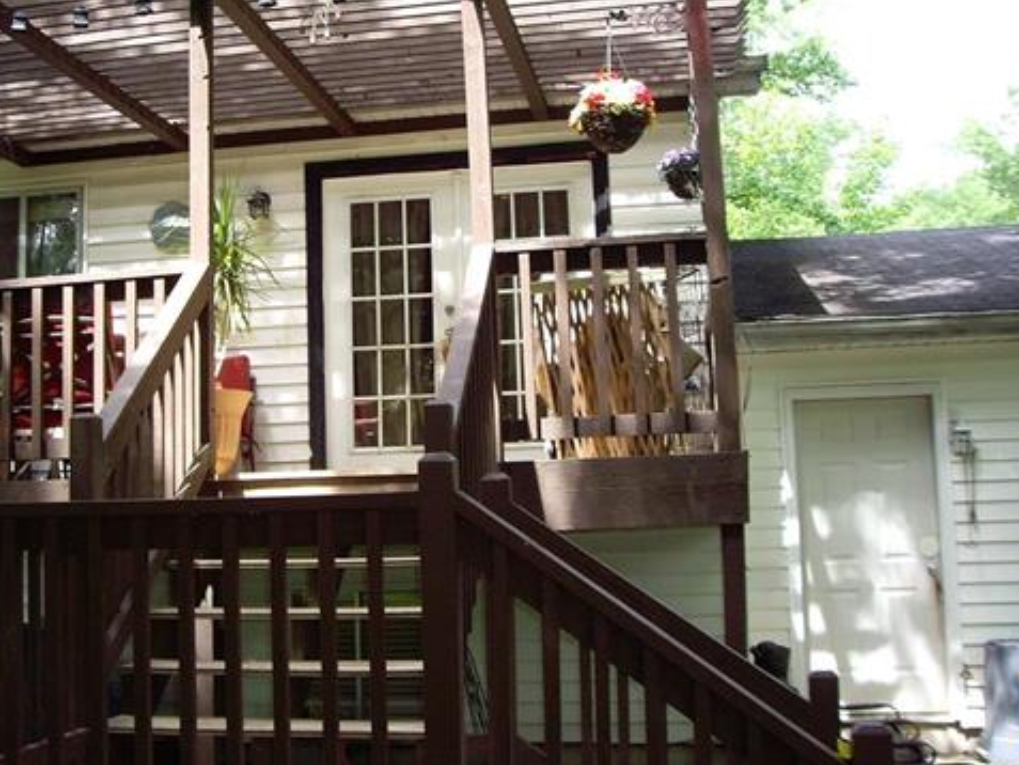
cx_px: 359
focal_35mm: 51
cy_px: 271
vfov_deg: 28.4
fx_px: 1502
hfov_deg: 37.2
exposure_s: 1/60
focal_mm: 6.2
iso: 100
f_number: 4.3
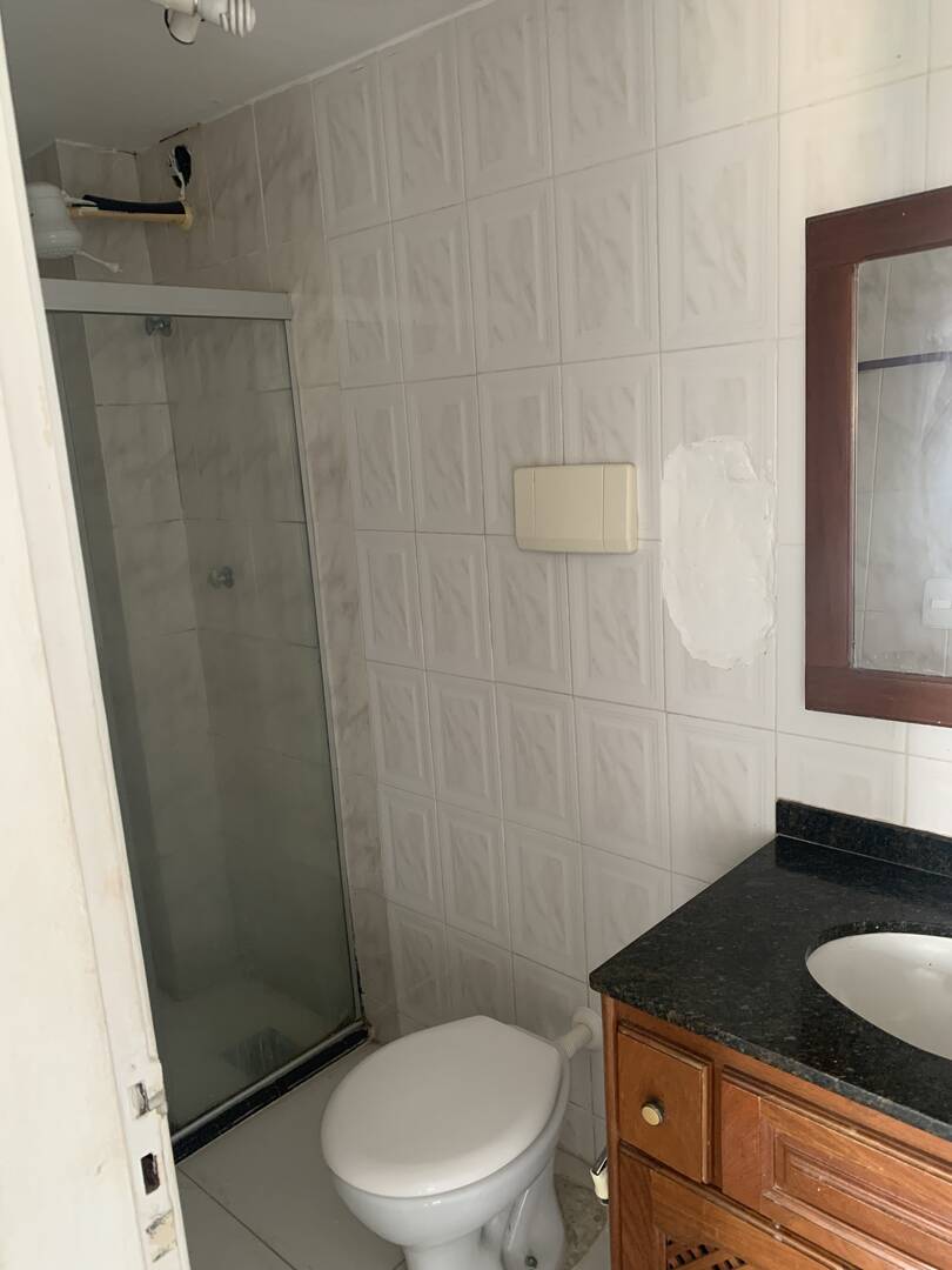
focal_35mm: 26
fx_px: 953
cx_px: 476
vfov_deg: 67.3
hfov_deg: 53.1
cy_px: 635
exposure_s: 1/60
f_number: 1.8
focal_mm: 4.25
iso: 320
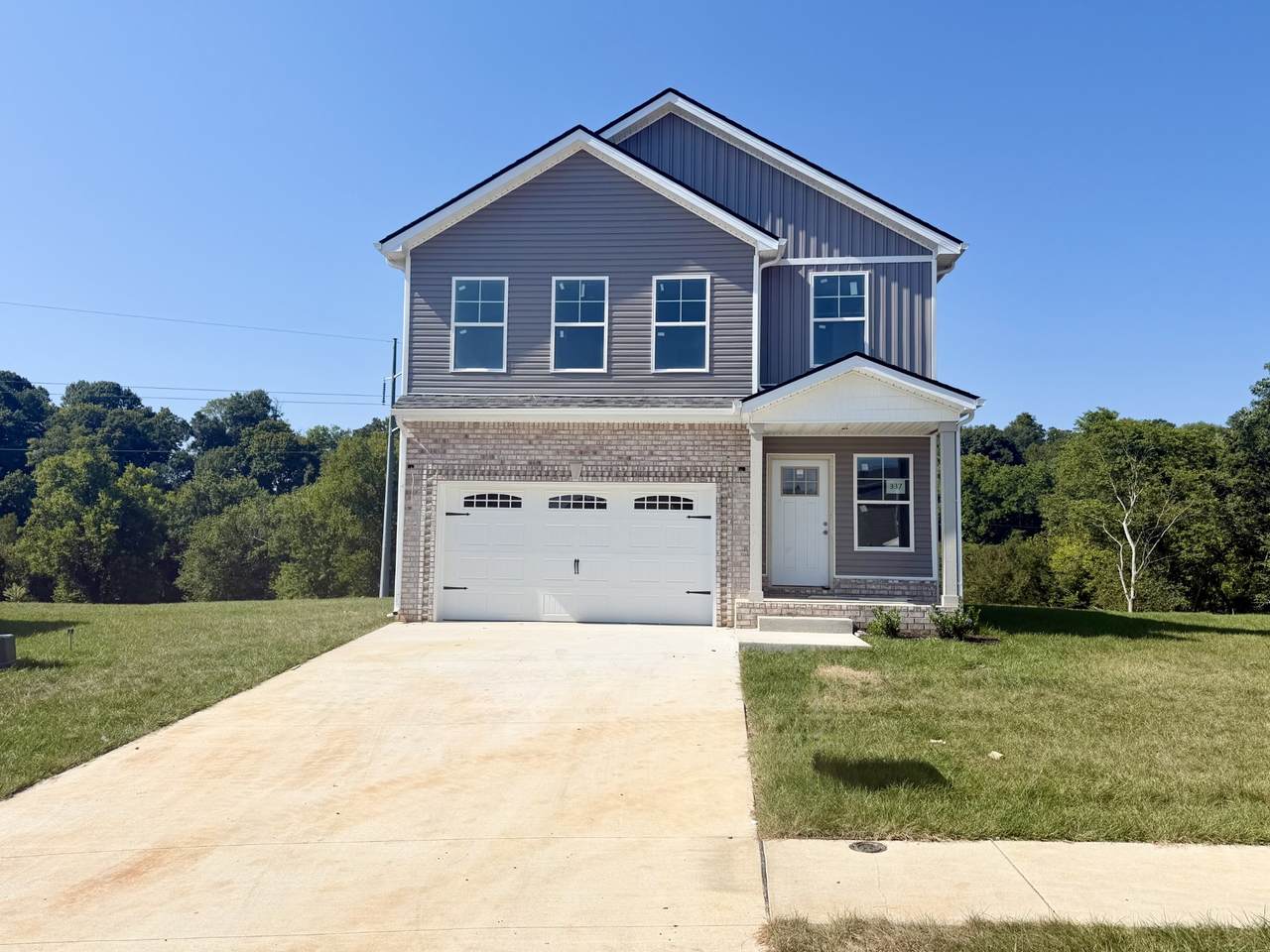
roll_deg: +0.1
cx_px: 635
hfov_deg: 71.6
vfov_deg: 56.8
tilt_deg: +4.6
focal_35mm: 24
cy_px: 476
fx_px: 881
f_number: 1.78
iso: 80
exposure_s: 1/7353
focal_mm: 6.76
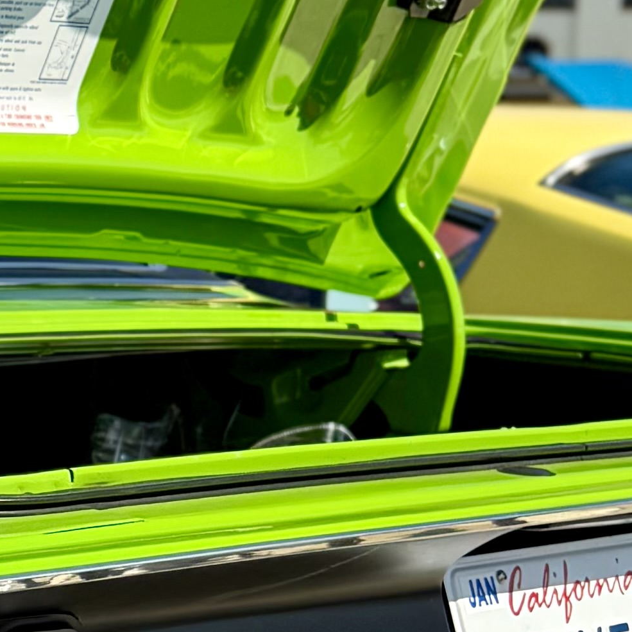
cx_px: -611
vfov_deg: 14.1
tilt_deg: -3.9
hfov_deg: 12.5
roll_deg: +0.5
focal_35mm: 123
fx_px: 2541
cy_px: 477
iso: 100
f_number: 1.78
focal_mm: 6.76
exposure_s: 1/1005
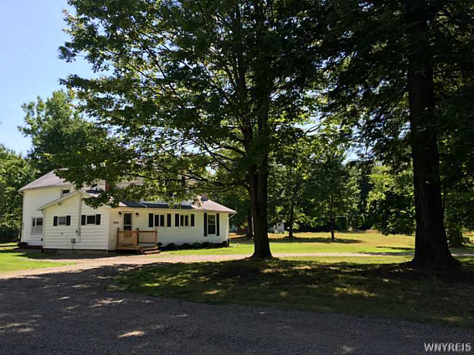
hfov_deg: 61.7
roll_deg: -0.3
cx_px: 237
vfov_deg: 48.2
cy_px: 178
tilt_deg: +7.1
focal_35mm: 29
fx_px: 397
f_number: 2.2
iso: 32
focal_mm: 4.15
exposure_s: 1/706
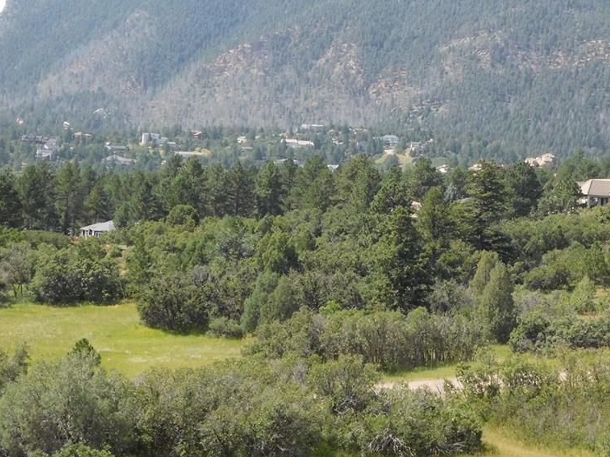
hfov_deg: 20.0
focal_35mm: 98
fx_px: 1726
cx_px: 398
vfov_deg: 15.1
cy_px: 172
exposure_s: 1/640
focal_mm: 12.6
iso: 800
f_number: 8.6
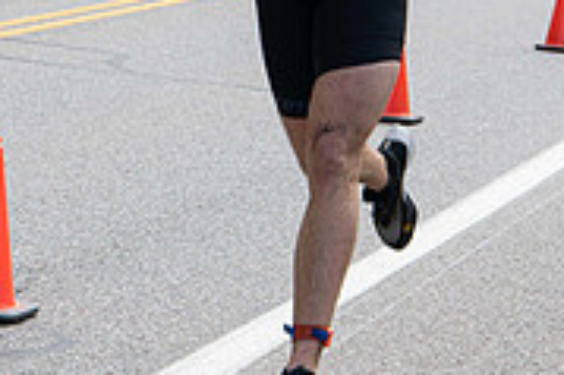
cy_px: 20
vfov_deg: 6.8
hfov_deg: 10.2
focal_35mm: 201
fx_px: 3146
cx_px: 95
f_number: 7.1
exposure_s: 1/250
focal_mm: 62
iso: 200
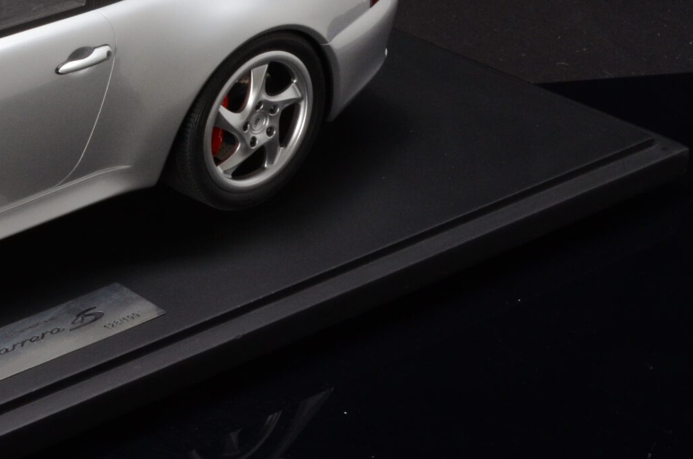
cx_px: -144
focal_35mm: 115
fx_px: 2214
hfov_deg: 17.0
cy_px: 131
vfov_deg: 11.8
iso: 1000
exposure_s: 1/15
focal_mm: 31
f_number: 18
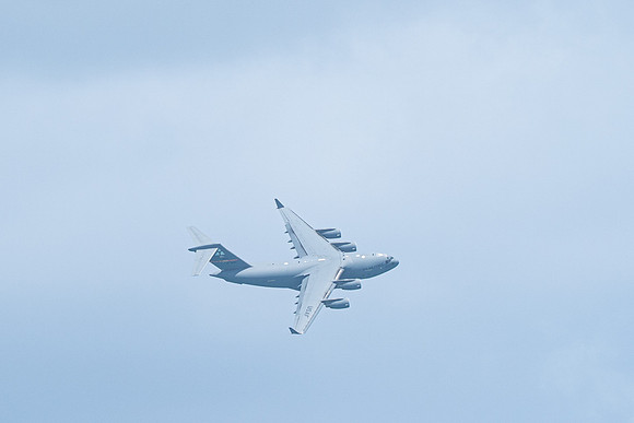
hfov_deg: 2.6
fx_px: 13889
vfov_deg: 1.7
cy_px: 210
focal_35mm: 789
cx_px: 314
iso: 640
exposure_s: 1/1250
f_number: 10
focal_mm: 400
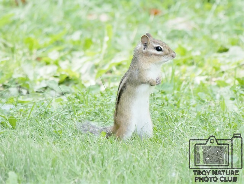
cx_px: 122
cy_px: 92
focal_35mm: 600
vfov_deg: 2.5
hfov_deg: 3.3
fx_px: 4232
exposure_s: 1/160
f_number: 7.1
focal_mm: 300
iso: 800
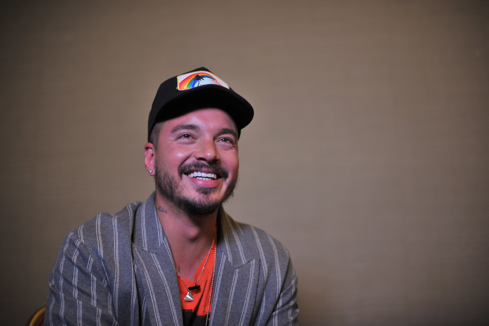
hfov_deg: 39.6
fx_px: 679
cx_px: 244
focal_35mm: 50
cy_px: 163
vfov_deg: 27.0
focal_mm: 50
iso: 250
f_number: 1.4
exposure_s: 1/250
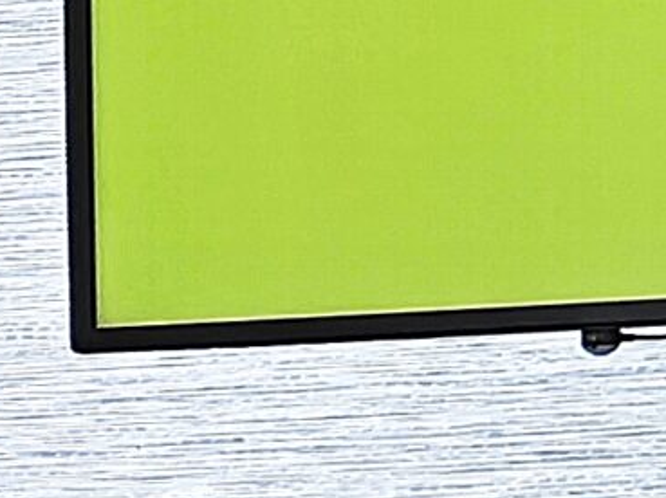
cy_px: 1209
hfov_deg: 3.8
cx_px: -689
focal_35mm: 521
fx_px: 10014
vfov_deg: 2.8
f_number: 2
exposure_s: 1/76.4
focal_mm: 7.06
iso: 200
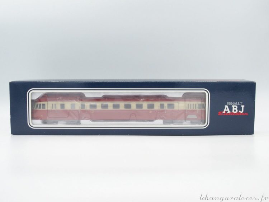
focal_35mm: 43
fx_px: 334
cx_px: 132
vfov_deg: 33.6
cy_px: 103
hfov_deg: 43.8
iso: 400
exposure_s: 1/400
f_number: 4
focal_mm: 9
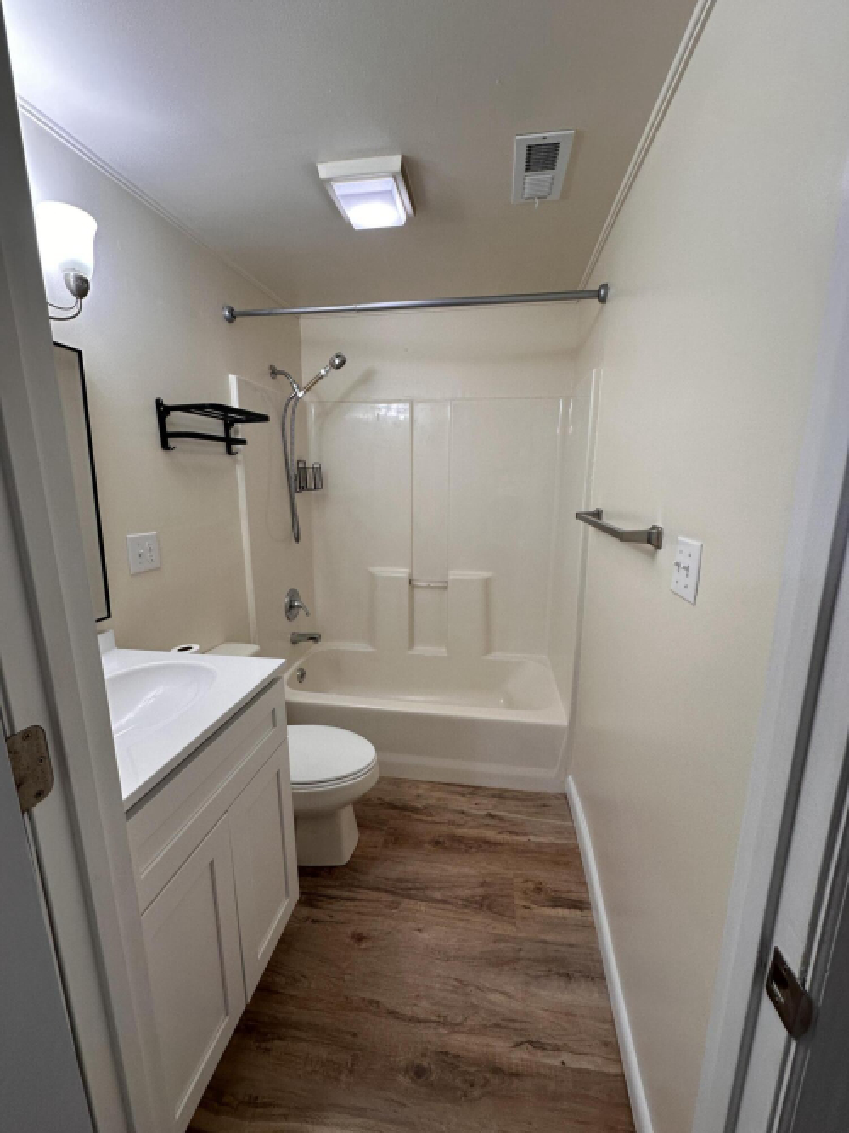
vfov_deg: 102.1
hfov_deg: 85.7
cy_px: 566
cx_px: 424
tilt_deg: -12.4
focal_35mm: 14
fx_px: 458
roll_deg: -1.1
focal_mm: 2.22
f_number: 2.2
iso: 125
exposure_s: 1/120
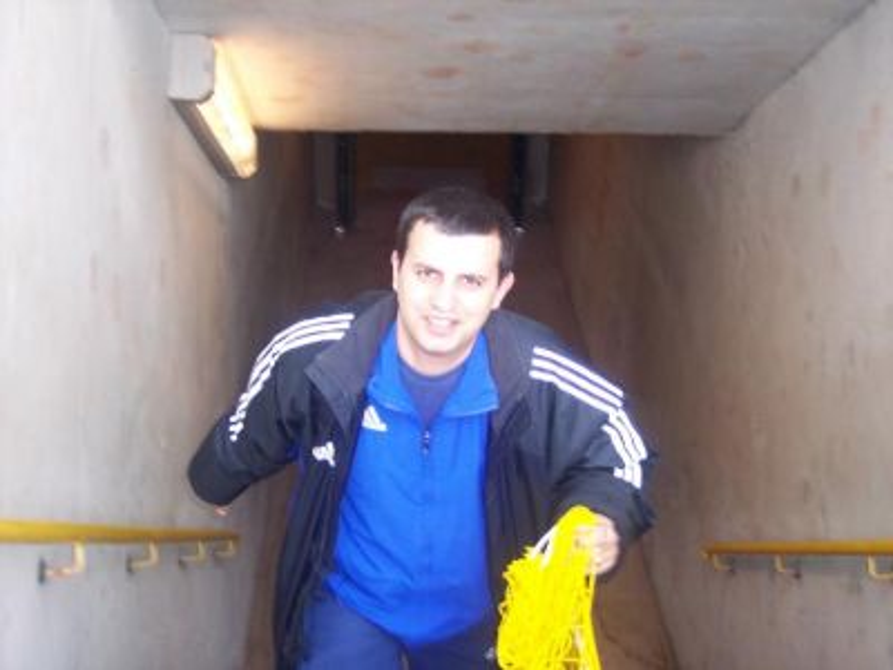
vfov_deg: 28.0
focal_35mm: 52
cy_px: 335
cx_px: 446
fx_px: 1341
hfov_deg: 36.8
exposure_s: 1/60
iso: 140
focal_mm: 10.7
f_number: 3.4
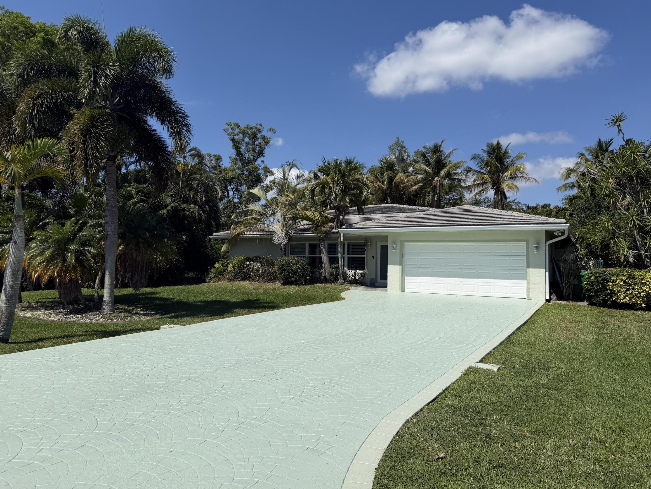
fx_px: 451
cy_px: 244
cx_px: 326
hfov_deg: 71.6
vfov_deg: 56.8
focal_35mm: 24
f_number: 1.78
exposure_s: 1/9091
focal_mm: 6.76
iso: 80
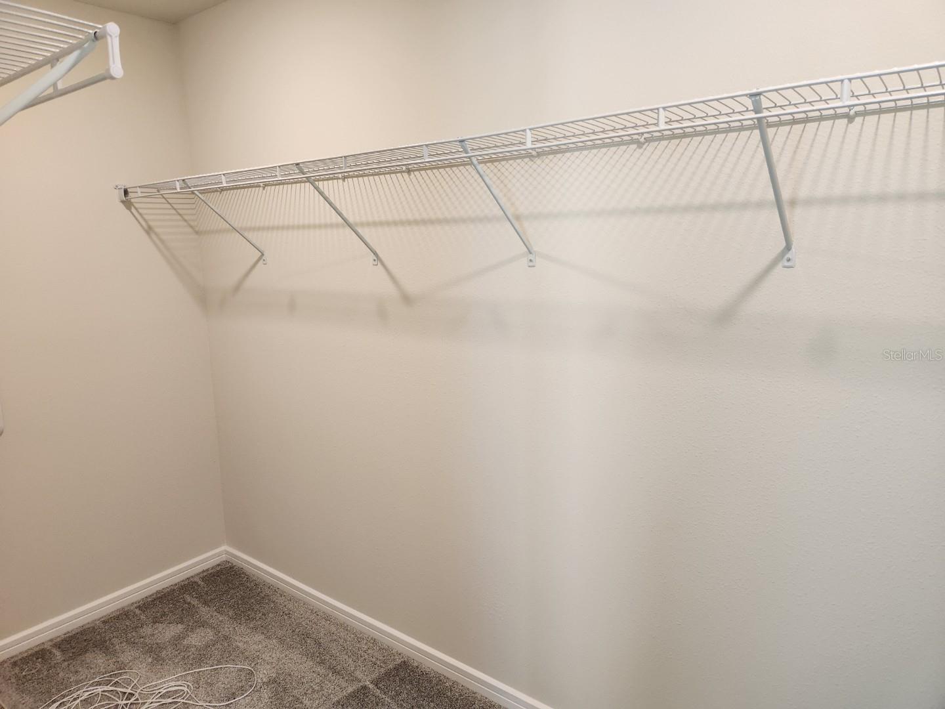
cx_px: 472
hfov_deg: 73.9
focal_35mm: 23
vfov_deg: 58.9
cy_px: 354
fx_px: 628
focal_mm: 5.4
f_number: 1.8
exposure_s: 1/120
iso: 160
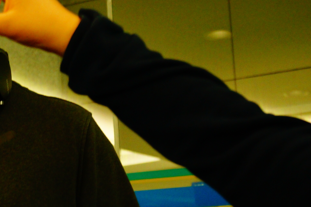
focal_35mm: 115
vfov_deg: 11.9
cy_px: 127
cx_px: -63
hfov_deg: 17.0
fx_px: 992
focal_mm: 30
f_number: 4.5
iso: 1000
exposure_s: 1/60
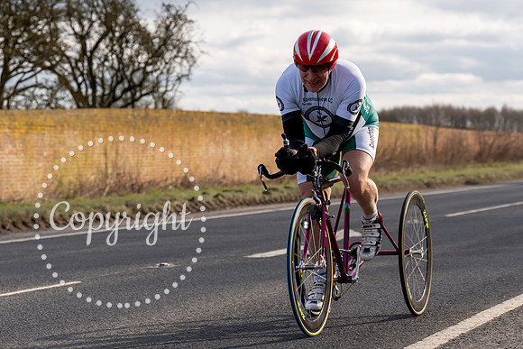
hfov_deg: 19.0
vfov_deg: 12.8
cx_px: 308
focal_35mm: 107
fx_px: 1559
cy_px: 123
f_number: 4
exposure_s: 1/800
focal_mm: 70
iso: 100
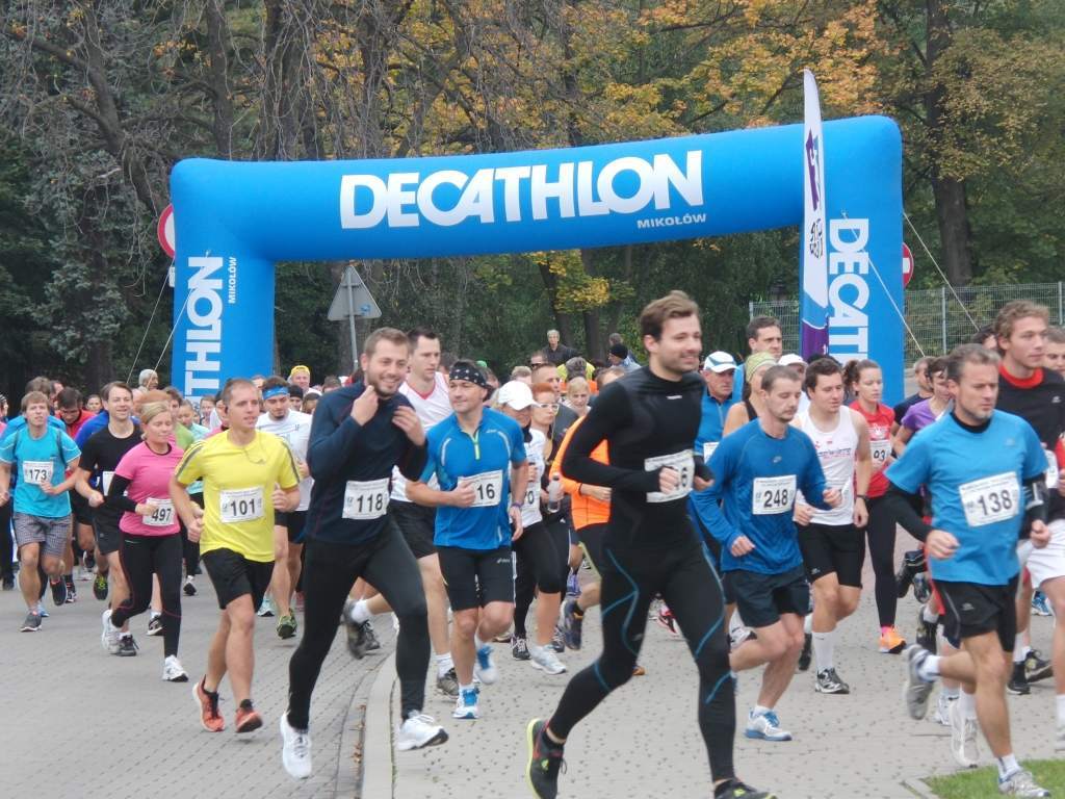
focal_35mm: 139
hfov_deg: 14.2
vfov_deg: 10.7
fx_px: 4276
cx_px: 532
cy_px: 400
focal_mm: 24.6
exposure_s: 1/200
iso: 100
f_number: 4.2
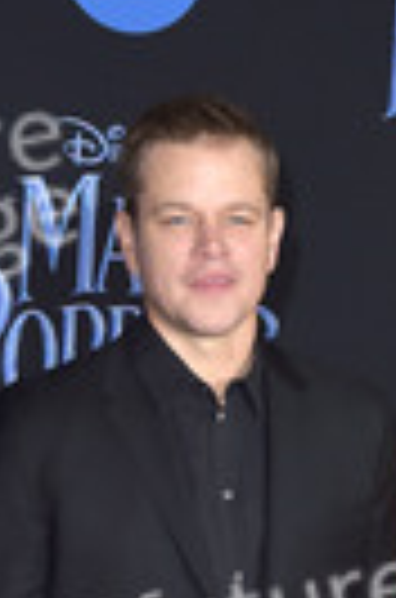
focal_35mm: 166
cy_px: 895
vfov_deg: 11.9
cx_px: 340
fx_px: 2753
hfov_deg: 8.2
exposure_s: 1/250
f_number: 6.3
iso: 400
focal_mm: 55
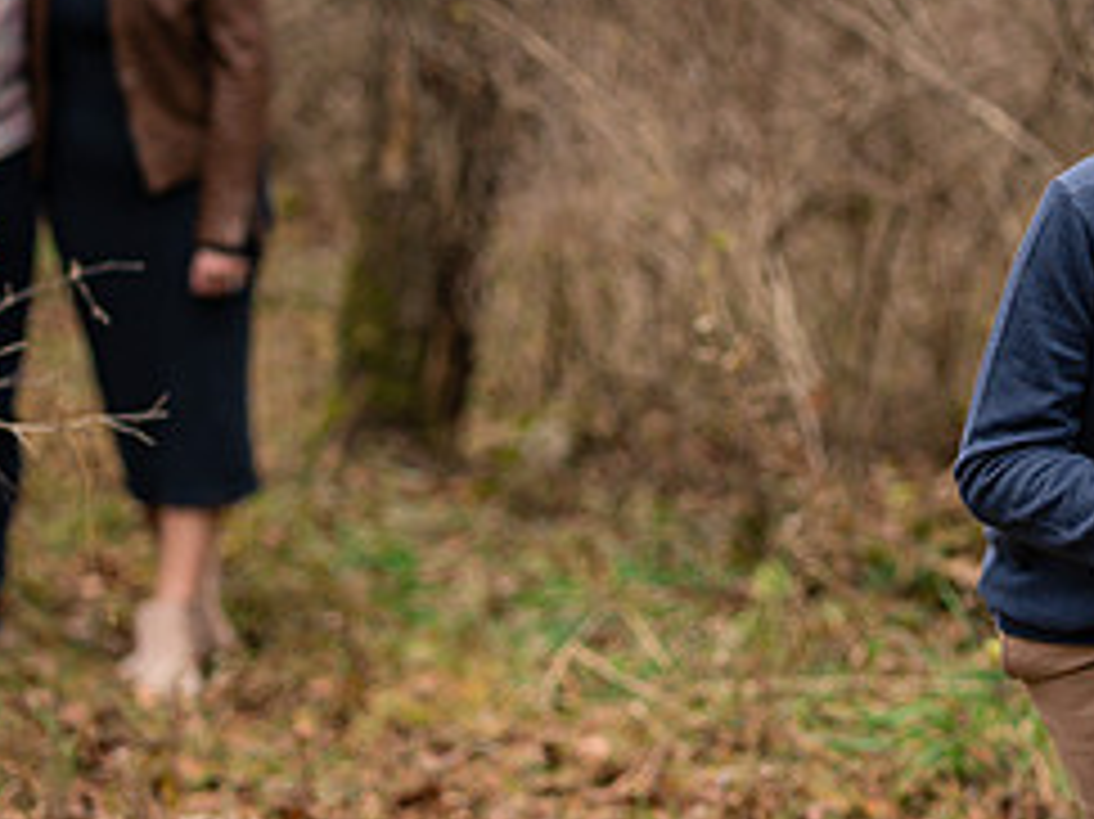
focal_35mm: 195
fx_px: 6160
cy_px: 439
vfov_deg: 7.6
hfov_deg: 10.1
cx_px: 878
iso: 320
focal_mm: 85
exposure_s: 1/800
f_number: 2.2
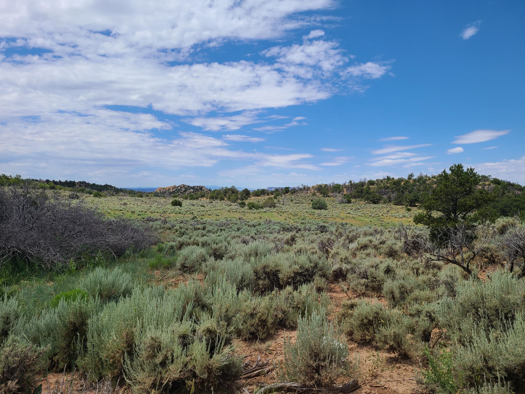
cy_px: 197
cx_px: 262
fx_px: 394
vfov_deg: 53.1
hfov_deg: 67.3
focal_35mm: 26
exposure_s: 1/3446
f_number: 1.8
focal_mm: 5.4
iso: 40
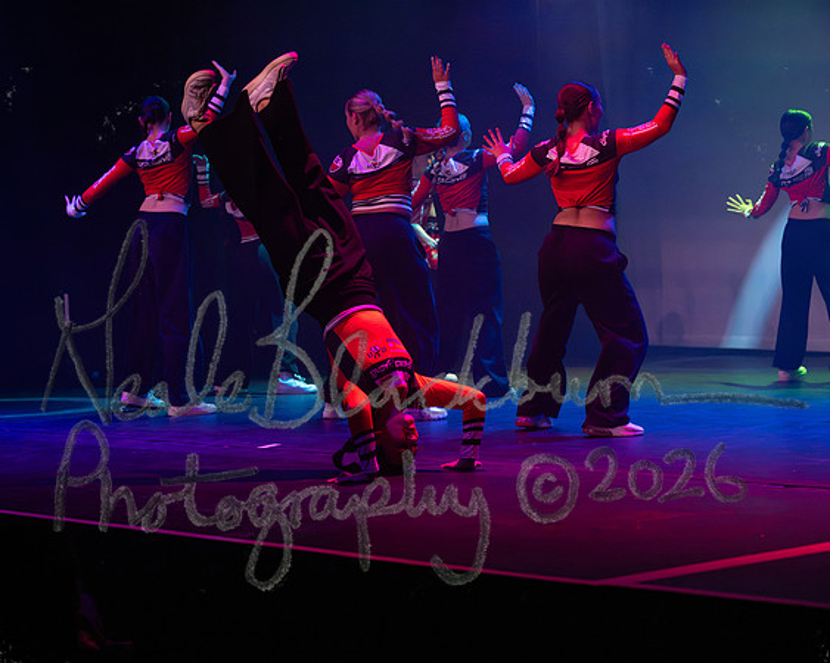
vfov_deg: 17.3
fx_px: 2186
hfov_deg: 21.5
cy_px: 332
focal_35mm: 89
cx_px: 358
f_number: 4
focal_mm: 79
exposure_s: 1/500
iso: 5000
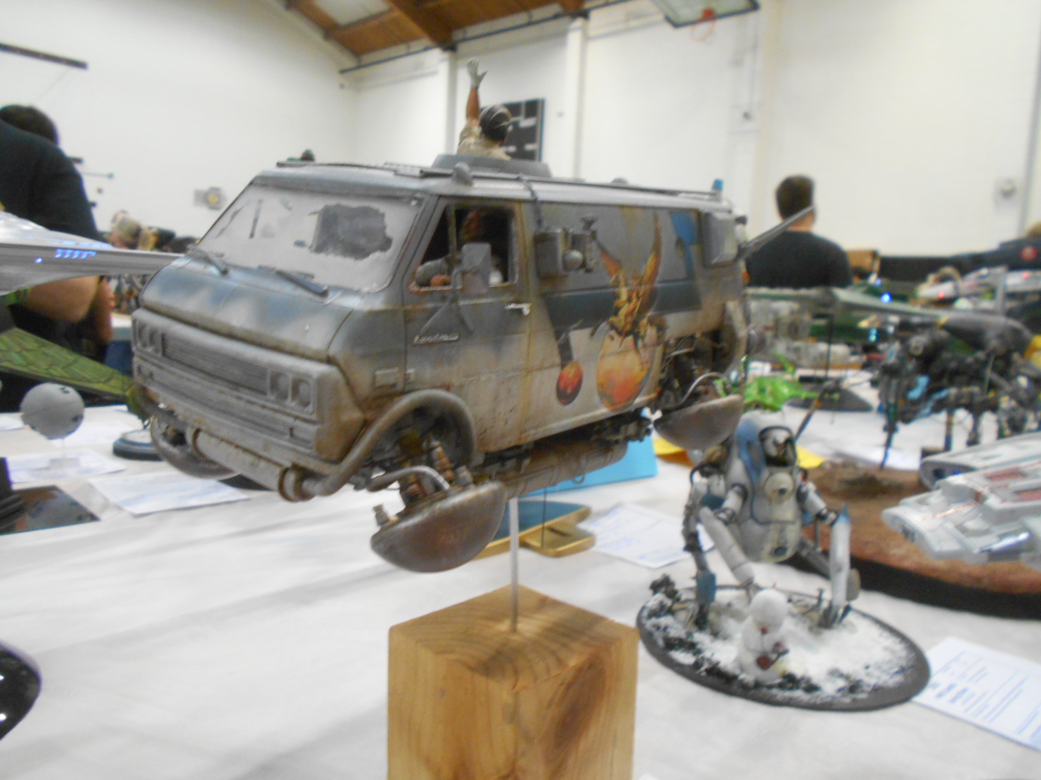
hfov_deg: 67.3
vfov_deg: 53.1
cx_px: 520
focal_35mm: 26
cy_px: 390
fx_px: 782
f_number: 3.2
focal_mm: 4.6
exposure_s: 1/15
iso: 400
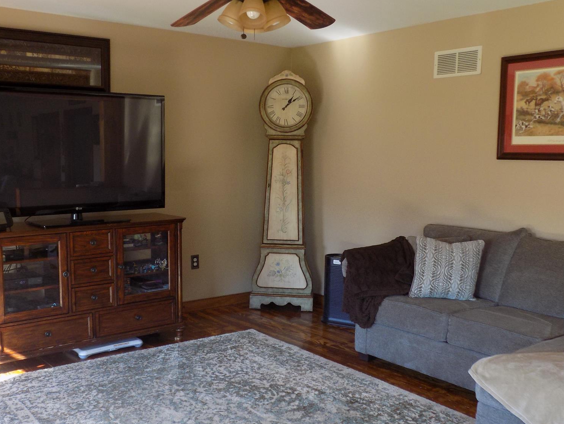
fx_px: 603
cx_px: 243
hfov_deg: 50.0
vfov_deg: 38.6
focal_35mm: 37
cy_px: 236
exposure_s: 1/30
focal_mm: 4.8
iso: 125
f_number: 3.2
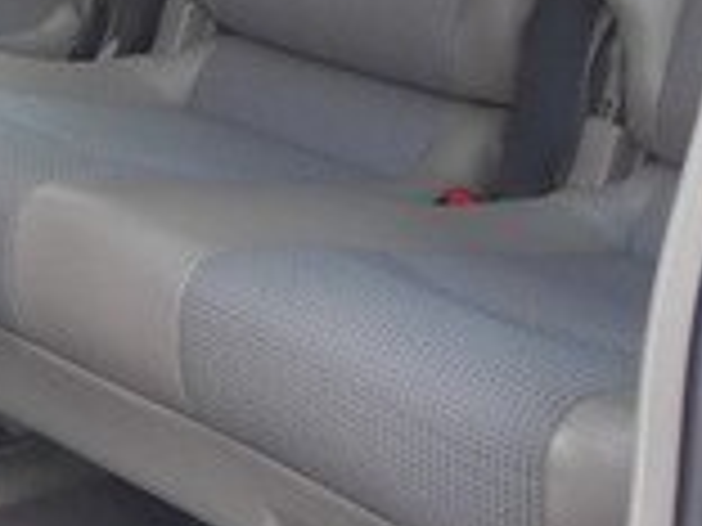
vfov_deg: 11.5
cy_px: -74
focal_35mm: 127
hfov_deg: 14.3
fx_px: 2576
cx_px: -423
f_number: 3.4
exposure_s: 1/50
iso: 80
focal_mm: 5.1
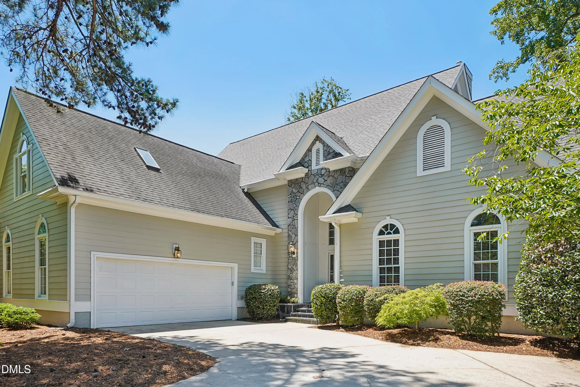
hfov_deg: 81.2
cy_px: 194
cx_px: 290
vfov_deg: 59.5
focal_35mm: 21
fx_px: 338
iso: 400
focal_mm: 14
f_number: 8
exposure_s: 1/320
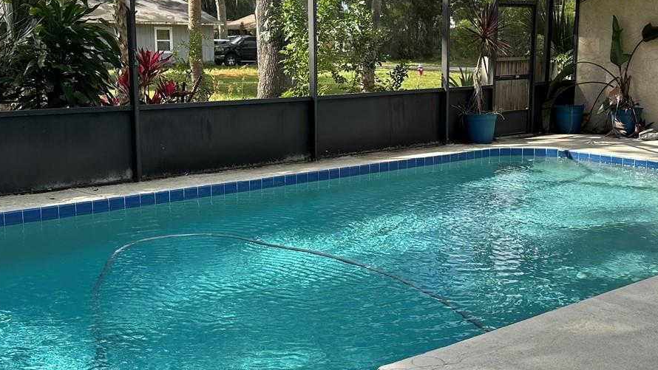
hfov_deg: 43.7
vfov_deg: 25.4
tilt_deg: -8.4
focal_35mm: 47
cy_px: 163
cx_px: 332
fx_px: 820
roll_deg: +0.1
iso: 80
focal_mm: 6.86
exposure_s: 1/1517
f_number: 1.78
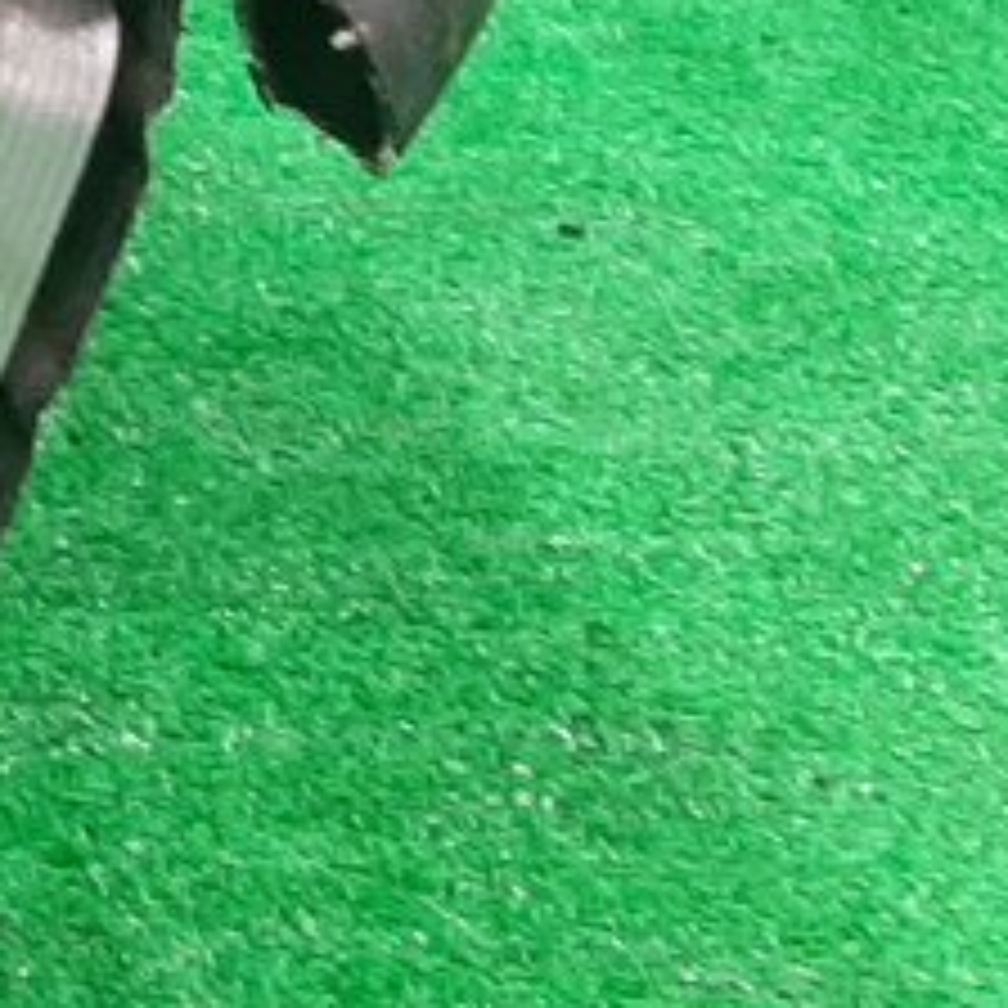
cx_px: -904
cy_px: -284
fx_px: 4876
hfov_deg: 10.9
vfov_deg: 11.5
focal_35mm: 148
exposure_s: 1/33
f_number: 1.7
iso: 166
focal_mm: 3.93
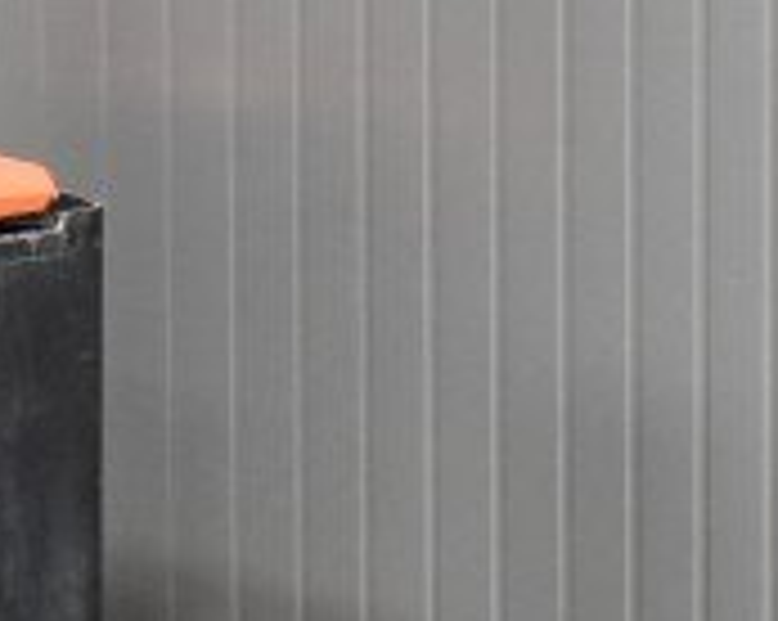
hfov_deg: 6.2
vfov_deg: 4.9
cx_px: 153
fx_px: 7199
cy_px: 356
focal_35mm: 313
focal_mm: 32
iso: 1250
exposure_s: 1/25
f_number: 5.6
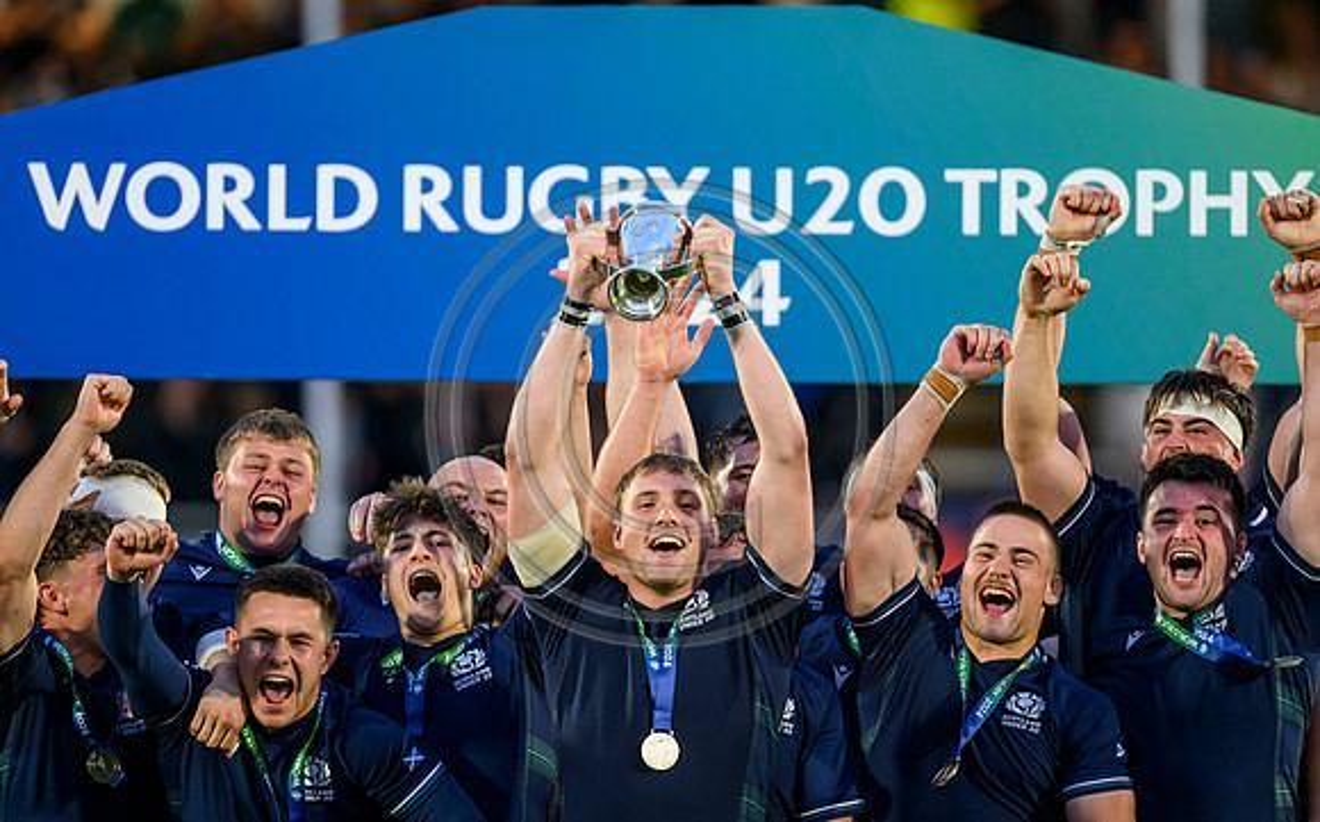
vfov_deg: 3.1
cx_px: 666
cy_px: 387
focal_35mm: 418
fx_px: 15034
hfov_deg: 5.0
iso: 3200
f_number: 3.2
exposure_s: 1/1000
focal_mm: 400
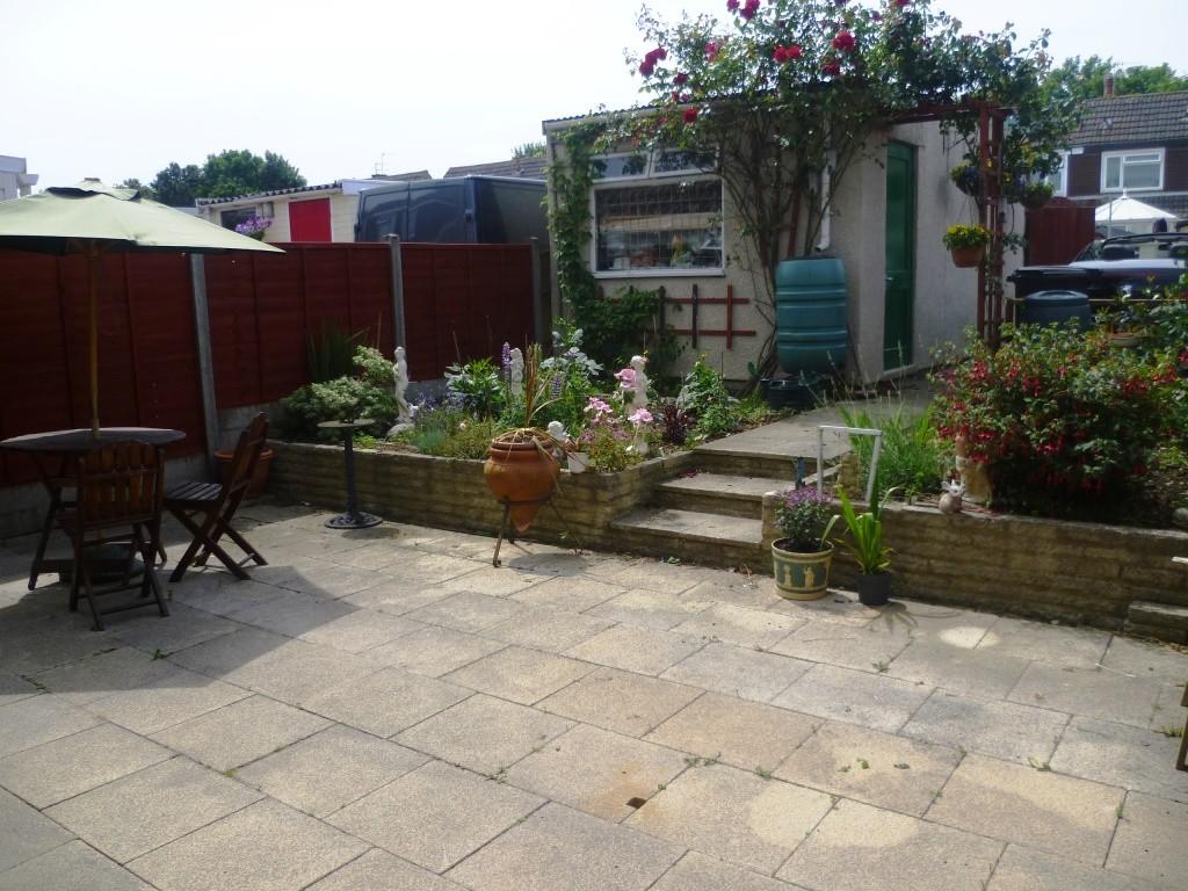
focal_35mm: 28
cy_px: 446
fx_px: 961
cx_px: 594
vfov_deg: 49.7
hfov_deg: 63.4
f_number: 2.8
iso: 80
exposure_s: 1/1000
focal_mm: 5
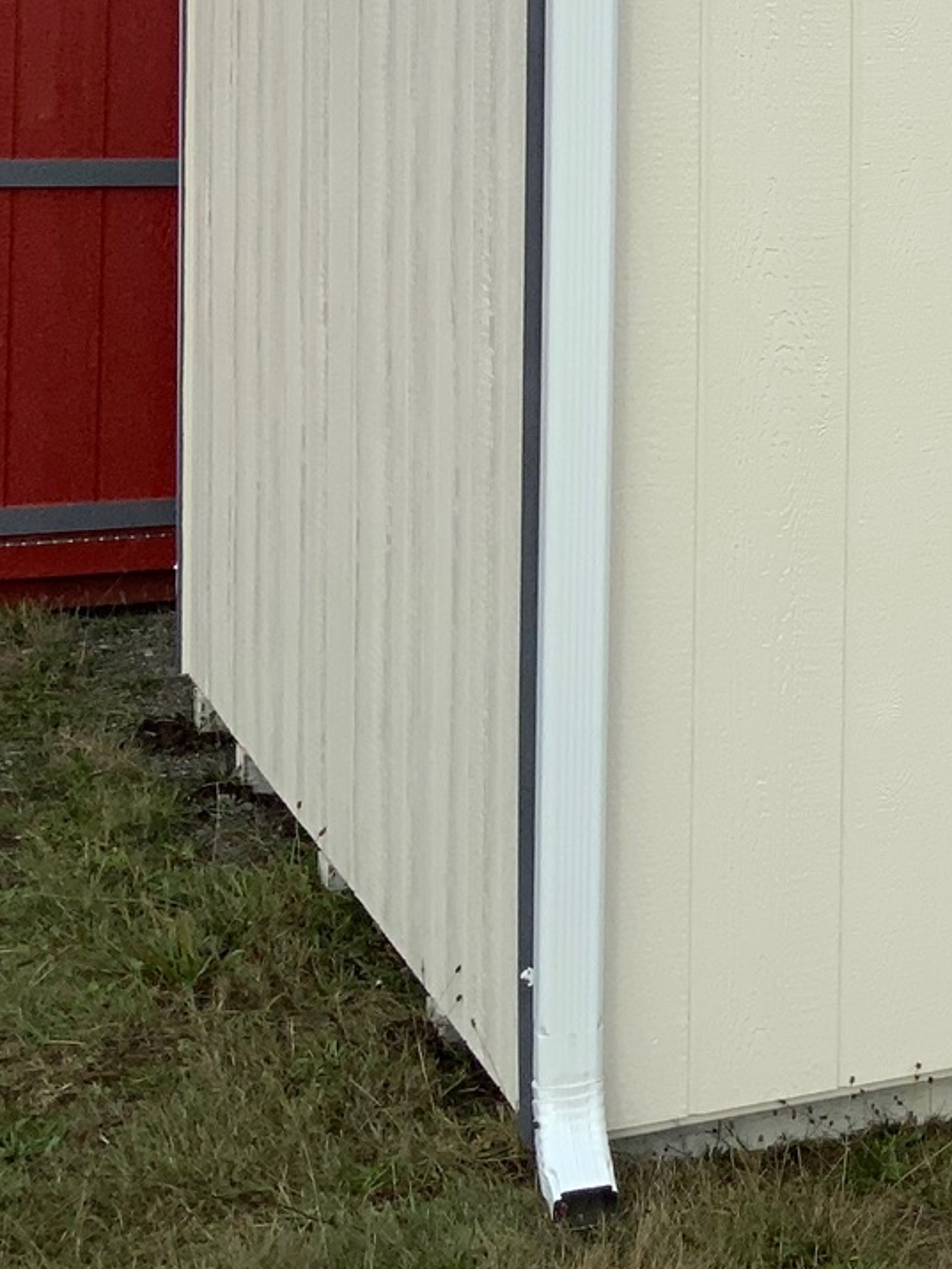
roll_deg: -0.4
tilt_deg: +3.1
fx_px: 3044
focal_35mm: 83
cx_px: 1486
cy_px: 27
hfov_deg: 16.1
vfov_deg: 22.7
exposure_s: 1/883
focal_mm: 3
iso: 16
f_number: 1.8
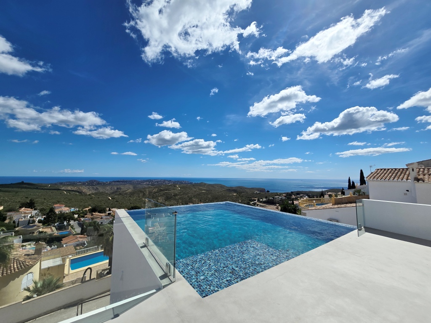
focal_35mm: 13
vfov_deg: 89.9
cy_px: 162
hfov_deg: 106.2
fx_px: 162
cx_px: 216
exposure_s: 1/5523
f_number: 2.2
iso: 50
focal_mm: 2.2
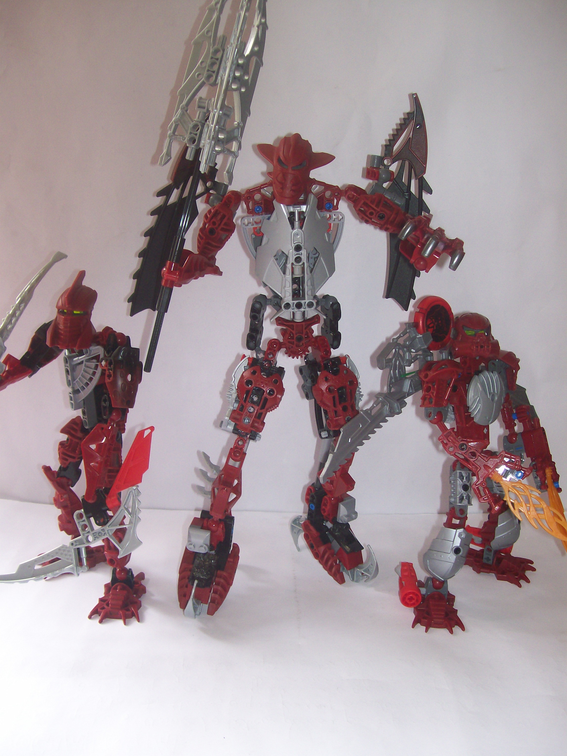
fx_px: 786
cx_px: 284
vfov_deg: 51.4
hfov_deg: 39.7
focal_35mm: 36
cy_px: 378
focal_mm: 6
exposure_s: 1/64
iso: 80
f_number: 2.7
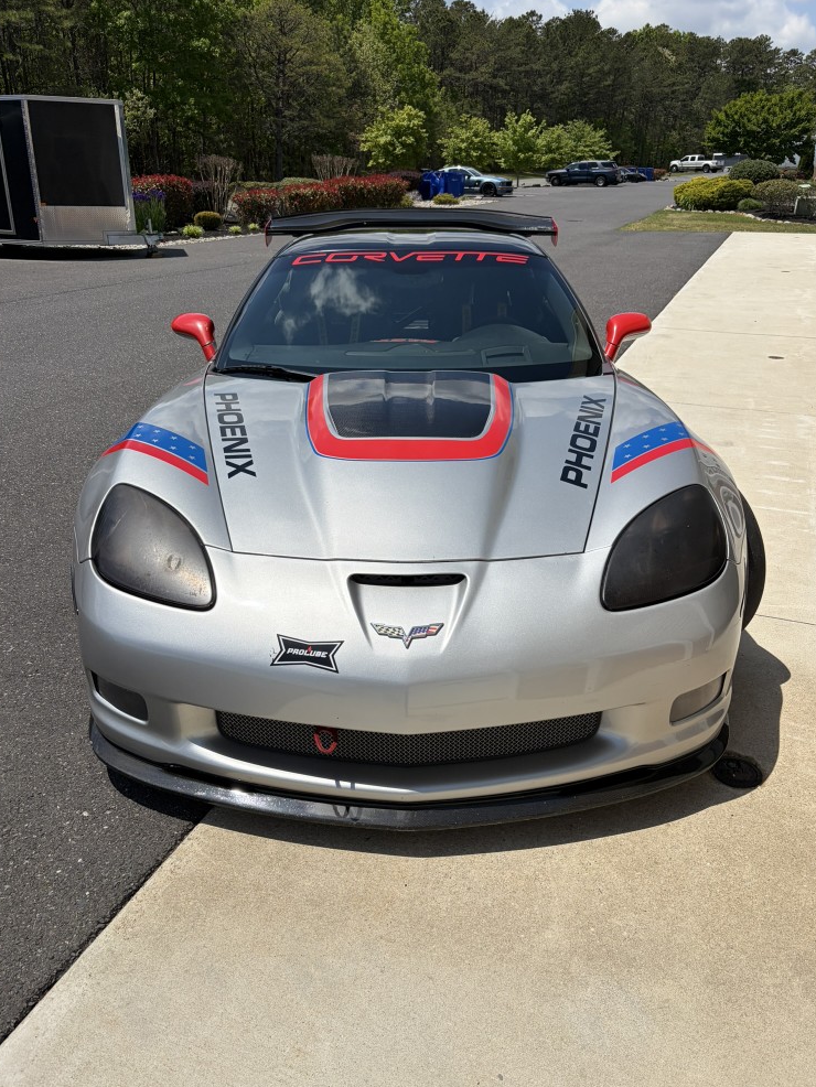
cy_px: 545
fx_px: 848
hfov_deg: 51.4
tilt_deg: -24.2
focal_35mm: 27
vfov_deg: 65.3
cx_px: 409
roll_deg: -1.7
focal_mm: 5.96
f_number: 1.6
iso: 50
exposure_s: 1/8850
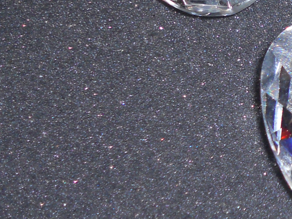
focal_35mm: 109
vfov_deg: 13.4
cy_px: 12
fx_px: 920
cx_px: 457
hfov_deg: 16.2
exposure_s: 1/25
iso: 200
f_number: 8.8
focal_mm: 5.8
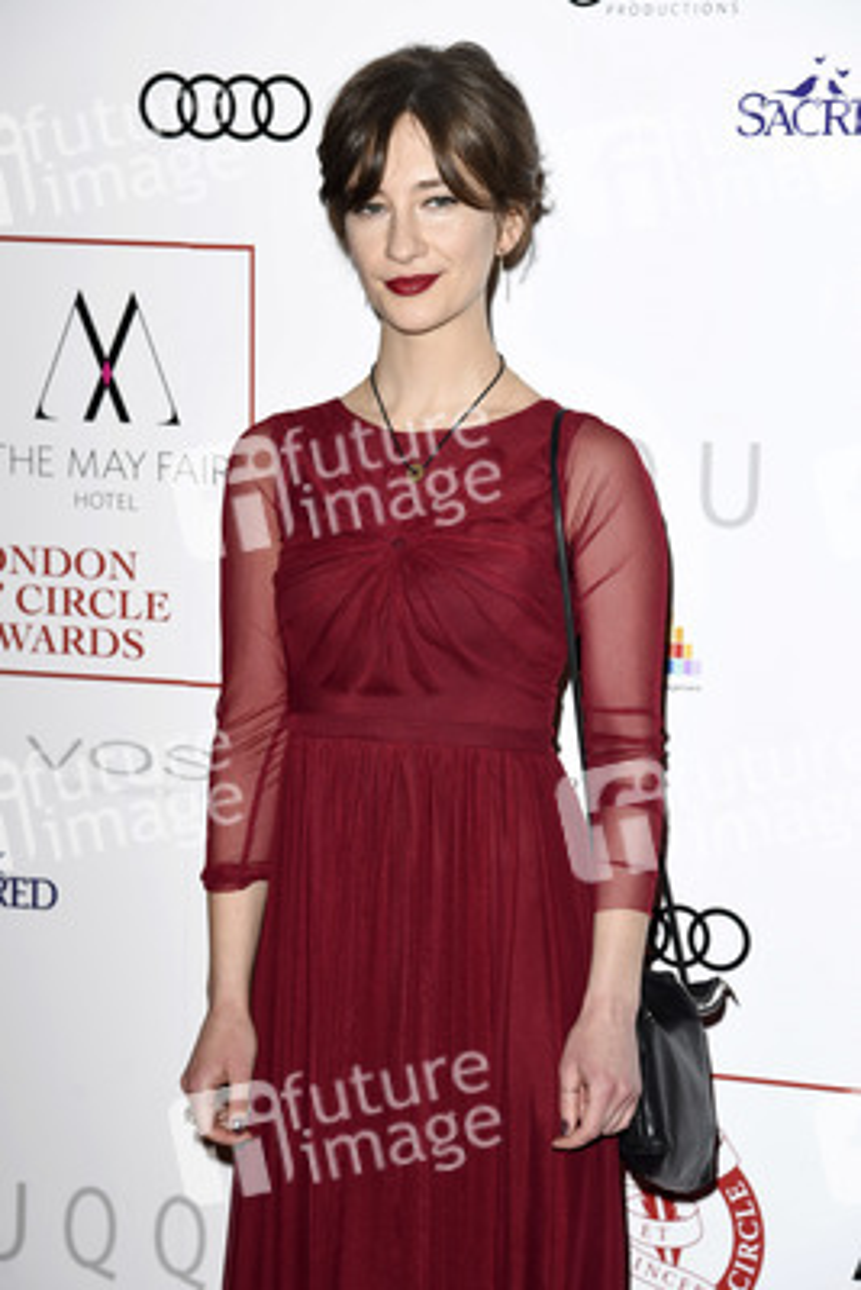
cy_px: 645
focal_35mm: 95
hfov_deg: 14.4
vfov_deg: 21.5
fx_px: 3405
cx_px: 430
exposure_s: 1/250
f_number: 5.6
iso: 1000
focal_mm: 95
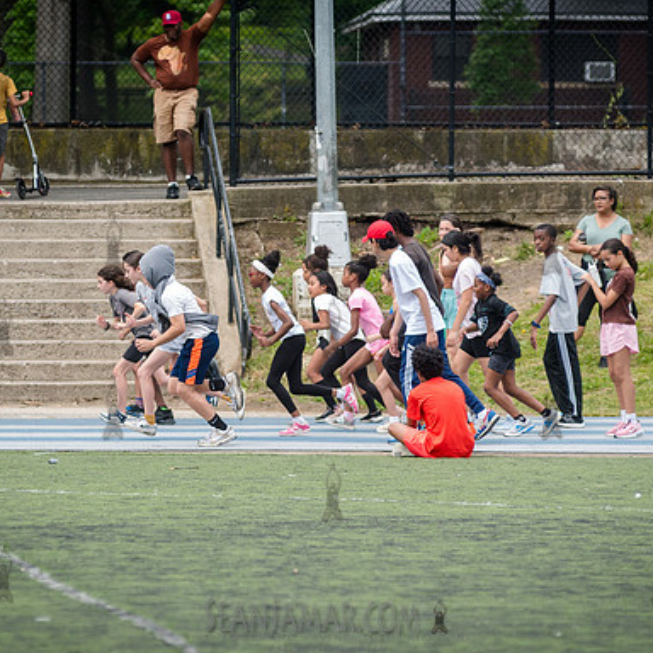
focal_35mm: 368
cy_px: 394
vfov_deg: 4.8
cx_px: 229
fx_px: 7854
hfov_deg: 4.8
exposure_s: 1/2000
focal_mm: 200
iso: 400
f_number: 4
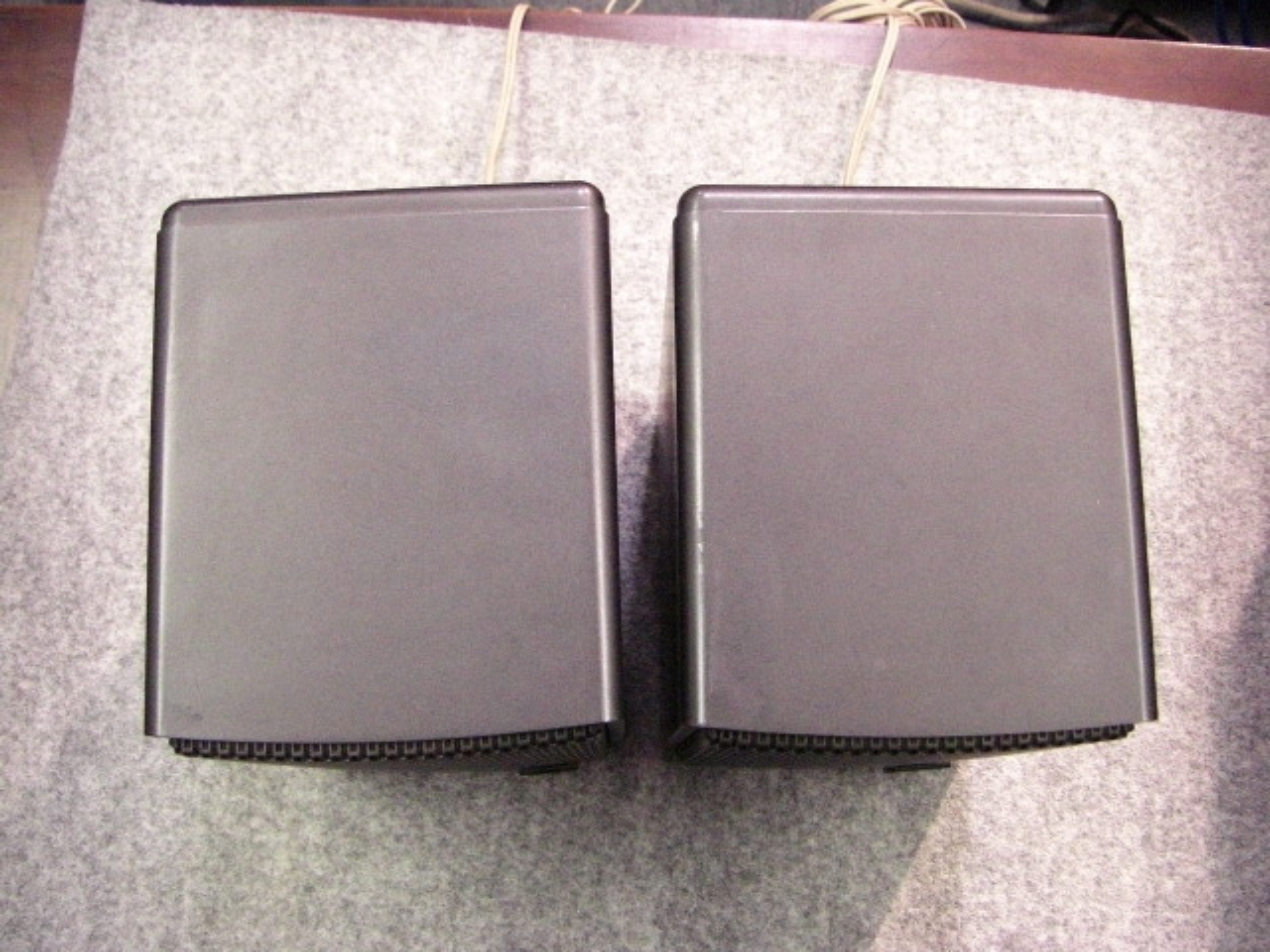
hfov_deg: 49.0
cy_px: 476
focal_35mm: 38
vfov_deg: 37.7
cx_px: 635
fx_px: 1394
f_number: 3.4
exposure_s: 1/60
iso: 800
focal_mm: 6.3
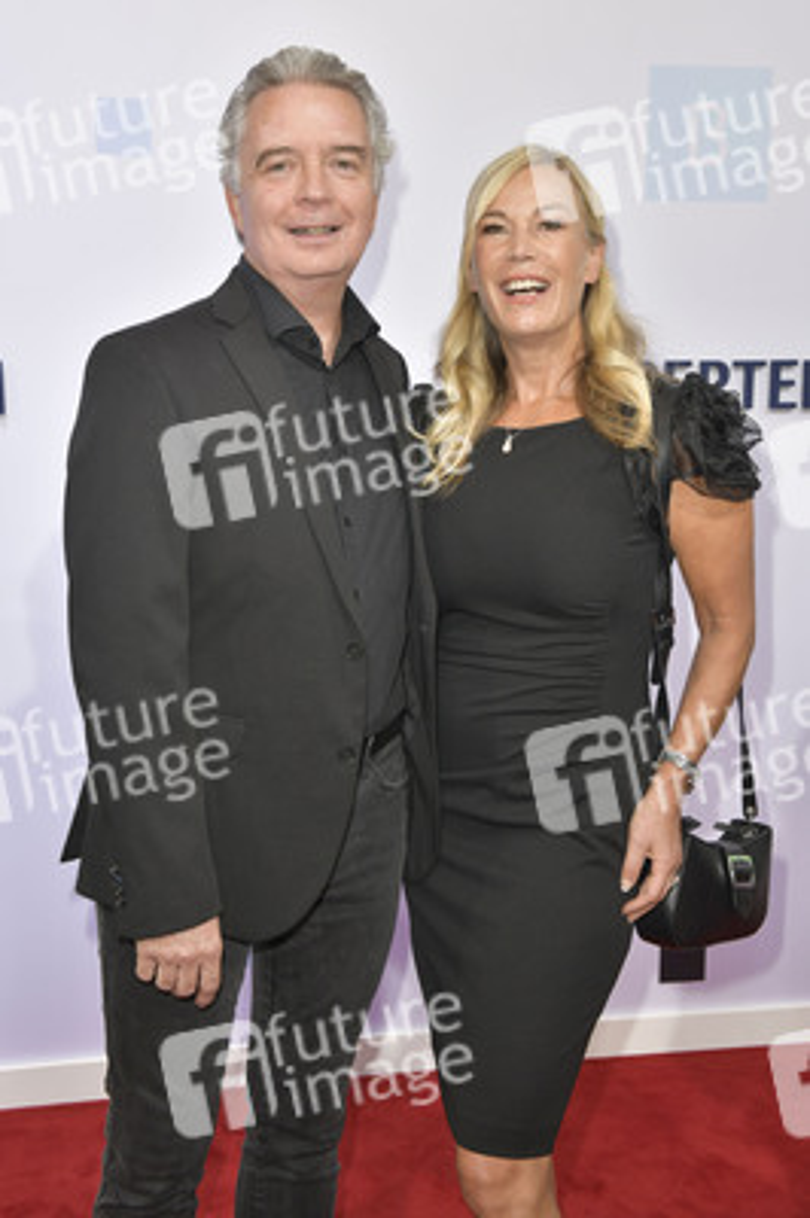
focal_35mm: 44
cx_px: 405
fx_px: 1487
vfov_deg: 44.5
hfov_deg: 30.5
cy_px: 609
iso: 320
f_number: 7.1
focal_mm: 44
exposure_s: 1/160
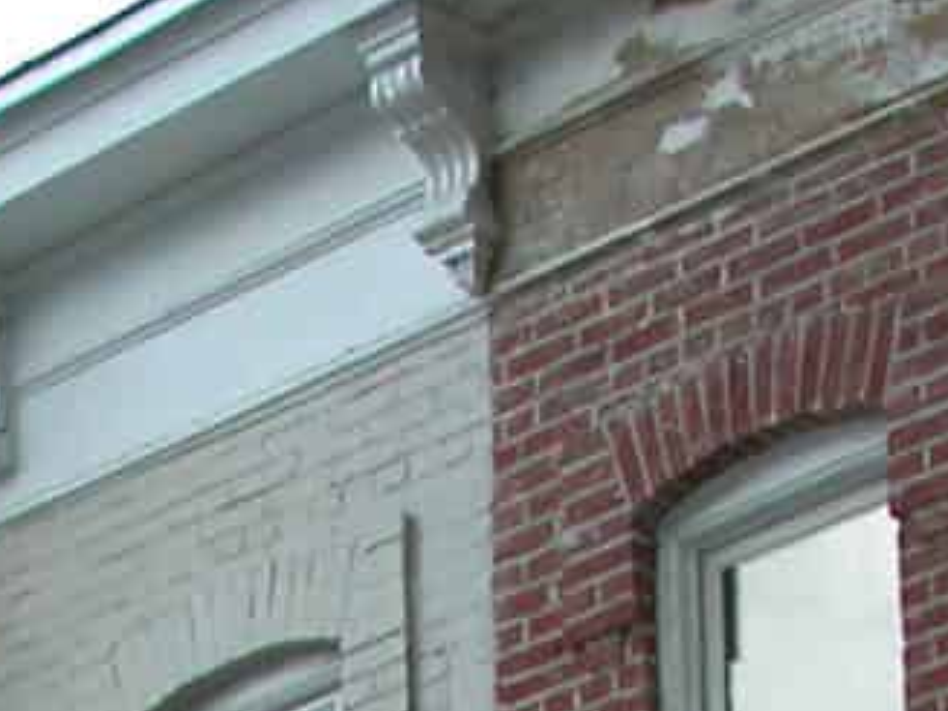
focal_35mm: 214
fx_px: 5858
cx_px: -64
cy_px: 1912
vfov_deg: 6.5
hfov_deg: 9.2
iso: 100
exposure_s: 1/147
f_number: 4.5
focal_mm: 8.9
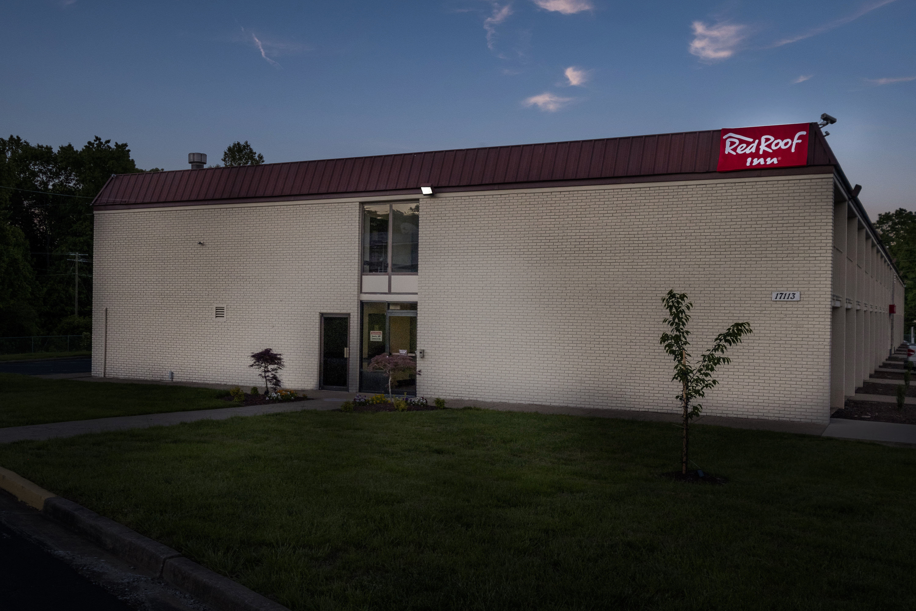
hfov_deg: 53.1
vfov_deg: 36.9
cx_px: 458
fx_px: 916
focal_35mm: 36
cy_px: 306
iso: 400
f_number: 5.6
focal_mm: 24
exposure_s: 1/480
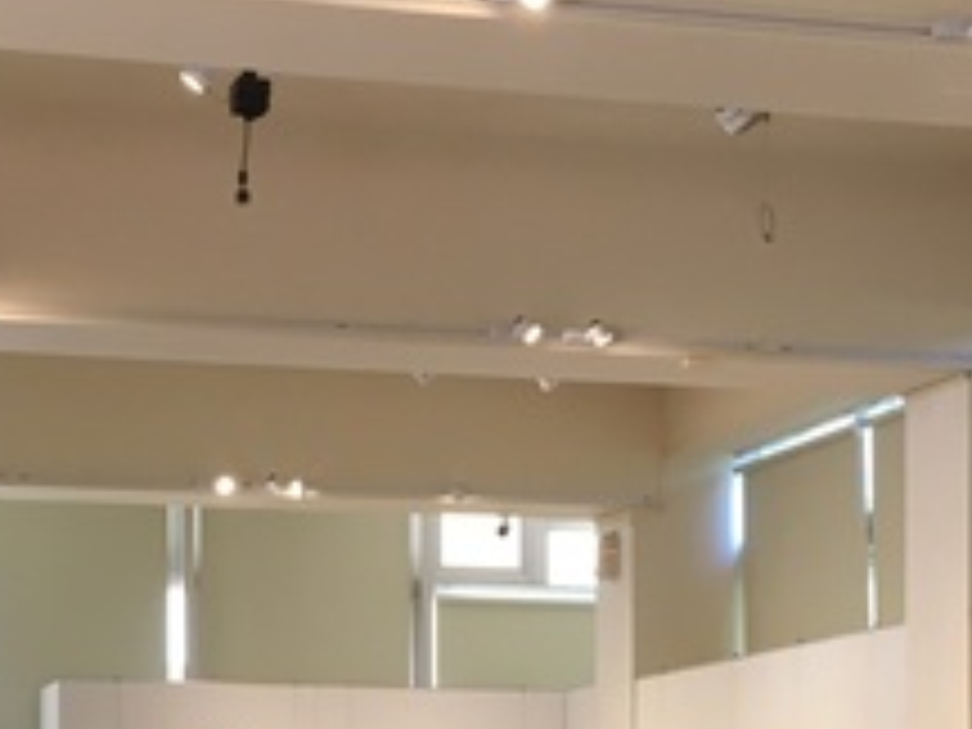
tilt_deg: +0.4
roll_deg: +0.4
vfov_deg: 15.2
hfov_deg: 20.8
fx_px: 2639
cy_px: 884
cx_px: 284
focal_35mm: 94
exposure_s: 1/30
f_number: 2.2
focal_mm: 4.15
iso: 50
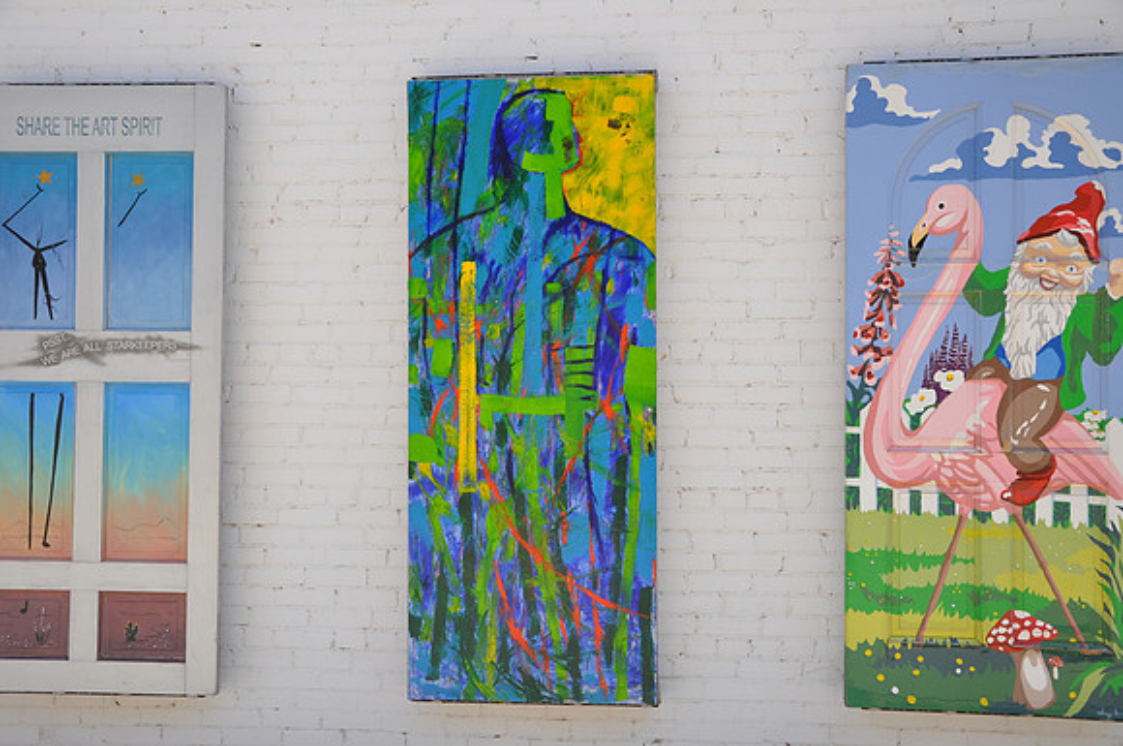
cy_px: 373
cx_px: 562
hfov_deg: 51.3
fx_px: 1168
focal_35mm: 38
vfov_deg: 35.4
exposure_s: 1/200
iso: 200
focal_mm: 25
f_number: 7.1
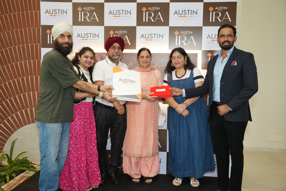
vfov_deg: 35.6
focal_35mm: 37
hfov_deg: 51.4
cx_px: 143
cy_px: 96
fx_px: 297
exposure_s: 1/125
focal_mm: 37.4
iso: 1000
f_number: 4.5
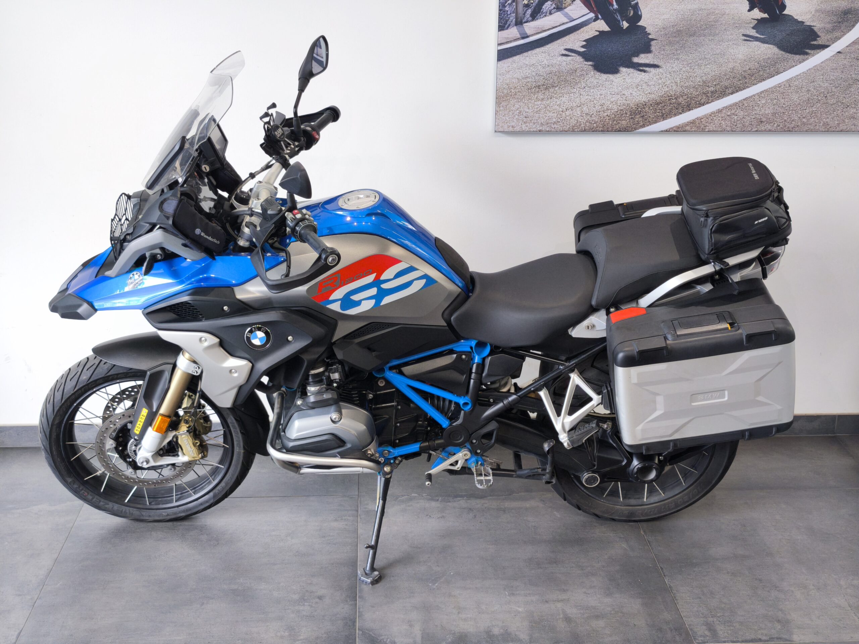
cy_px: 322
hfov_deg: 41.2
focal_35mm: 46
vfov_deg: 31.5
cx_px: 430
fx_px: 1141
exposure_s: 1/100
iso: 100
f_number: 1.6
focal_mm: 6.57
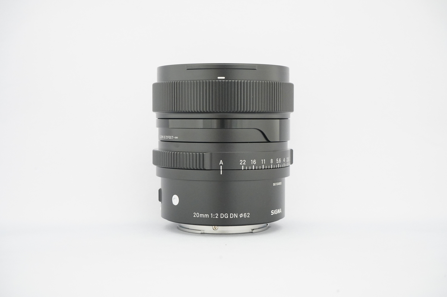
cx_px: 224
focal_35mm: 51
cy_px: 148
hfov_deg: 38.9
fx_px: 633
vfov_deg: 26.4
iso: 6400
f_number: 11
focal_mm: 51
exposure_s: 1/25
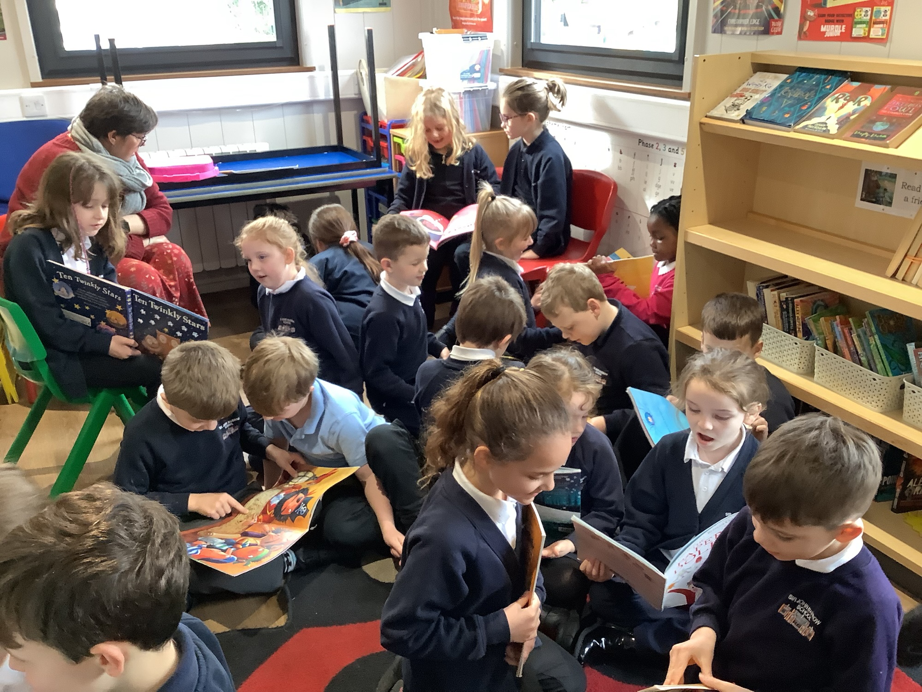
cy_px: 346
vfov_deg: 45.4
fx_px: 826
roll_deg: +2.6
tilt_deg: -23.7
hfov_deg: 58.4
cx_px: 461
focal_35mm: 31
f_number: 2.4
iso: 200
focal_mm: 3.3
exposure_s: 1/50
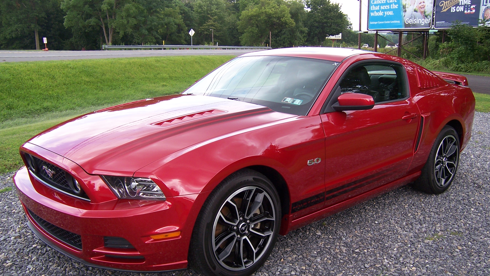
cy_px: 151
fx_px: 468
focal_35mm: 36
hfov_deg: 55.3
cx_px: 245
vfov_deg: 32.8
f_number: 3.4
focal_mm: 5.5
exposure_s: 1/180
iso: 80
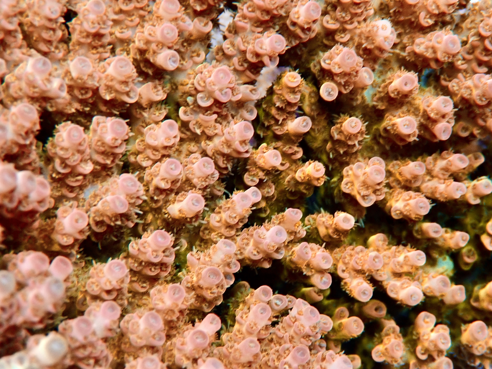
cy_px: 184
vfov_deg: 18.0
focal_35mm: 82
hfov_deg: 23.8
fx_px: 1165
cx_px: 246
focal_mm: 14.62
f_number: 5.6
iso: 250
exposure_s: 1/160
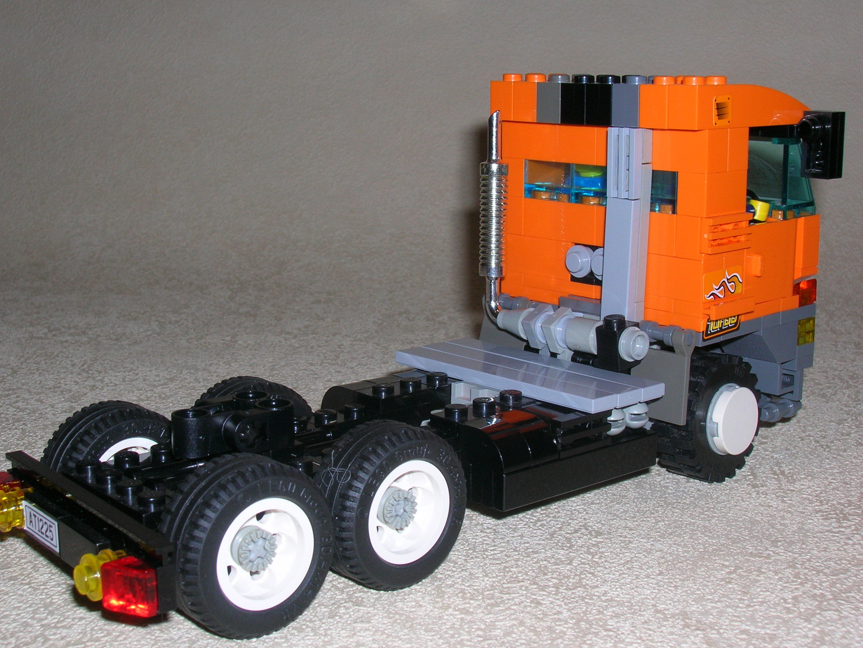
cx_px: 411
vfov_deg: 29.7
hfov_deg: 38.9
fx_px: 1222
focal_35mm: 49
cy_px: 325
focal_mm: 7.7
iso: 50
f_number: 5.4
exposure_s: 1/60.1
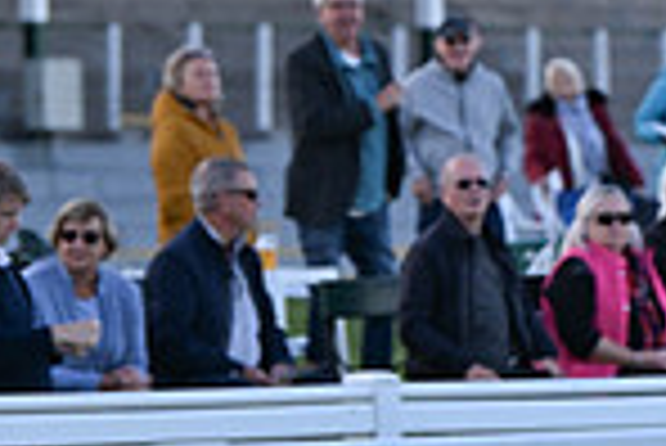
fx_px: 9814
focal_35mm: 530
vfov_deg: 2.6
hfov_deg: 3.9
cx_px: 1264
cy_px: 282
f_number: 4.5
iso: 640
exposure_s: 1/1250
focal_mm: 135
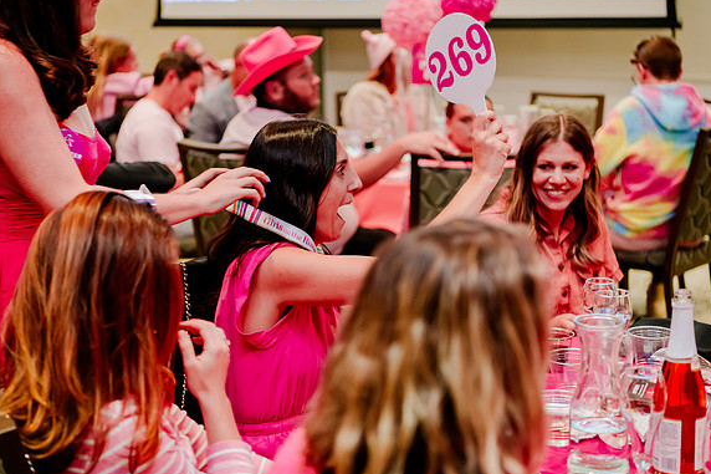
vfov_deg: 19.2
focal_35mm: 71
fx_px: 1402
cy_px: 235
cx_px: 359
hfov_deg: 28.5
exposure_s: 1/125
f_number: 2.8
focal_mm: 70
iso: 3200
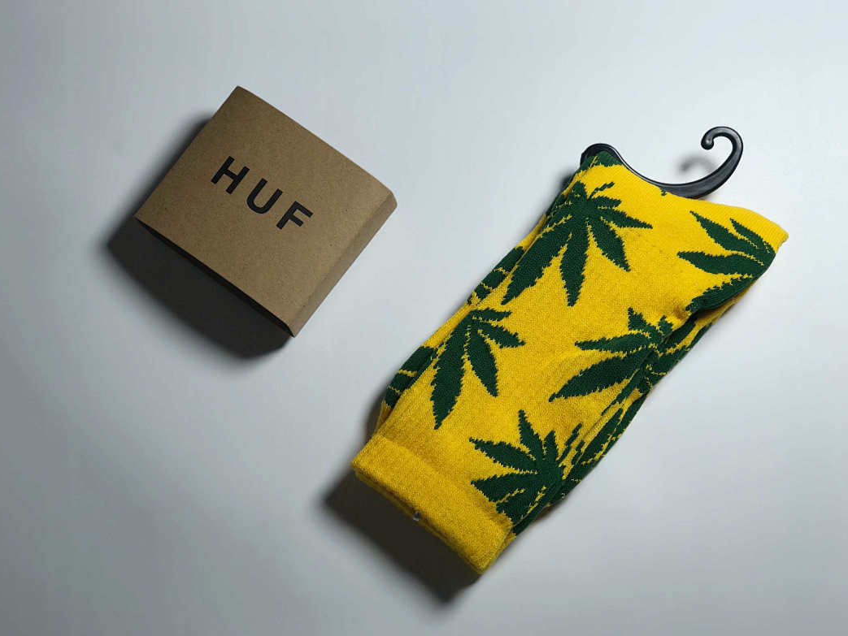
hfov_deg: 32.7
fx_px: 1446
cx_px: 422
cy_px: 316
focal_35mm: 59
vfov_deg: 24.8
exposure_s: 1/181
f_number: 2.8
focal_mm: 6.6
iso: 20
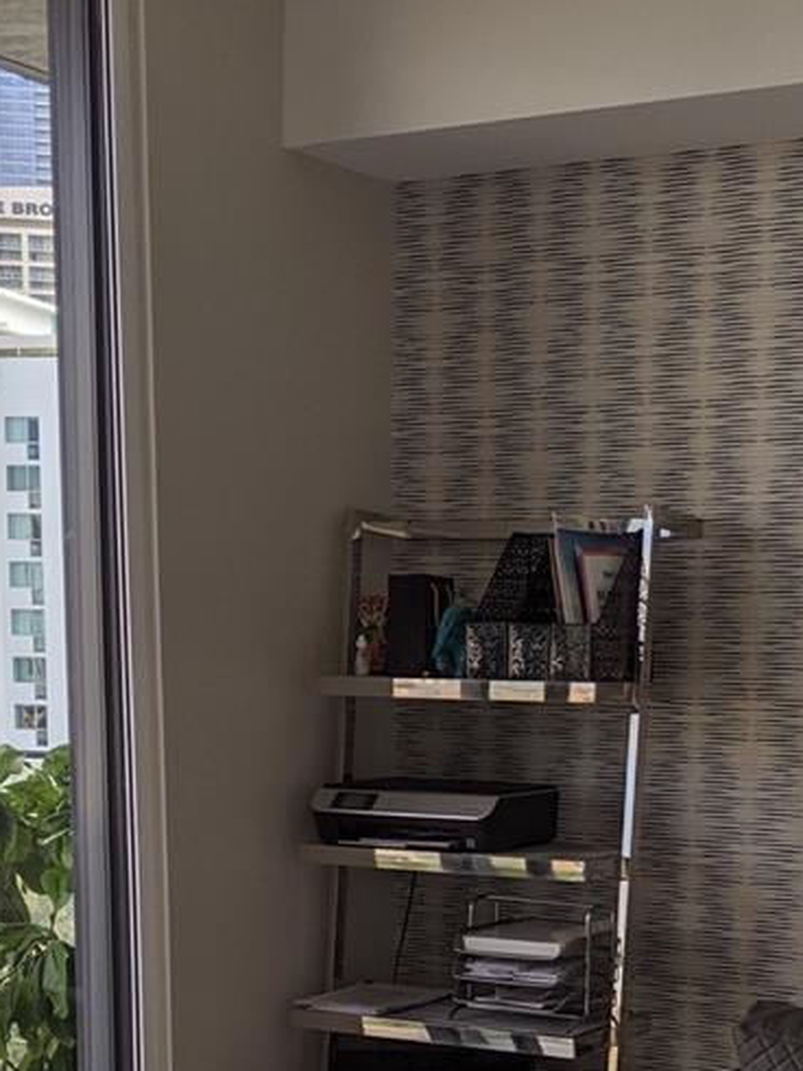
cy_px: 940
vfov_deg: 28.4
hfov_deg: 22.1
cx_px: 552
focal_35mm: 66
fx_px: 2042
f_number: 1.8
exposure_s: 1/419
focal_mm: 4.44
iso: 39
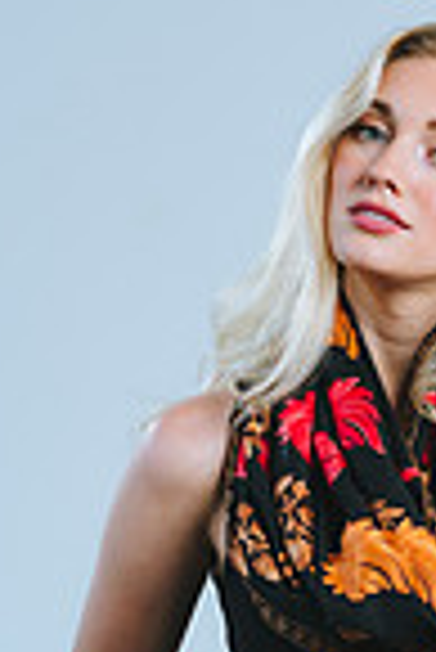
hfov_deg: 5.2
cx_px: 405
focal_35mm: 264
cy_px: 688
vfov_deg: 7.7
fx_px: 4784
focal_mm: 85
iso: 100
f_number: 4
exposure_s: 1/160
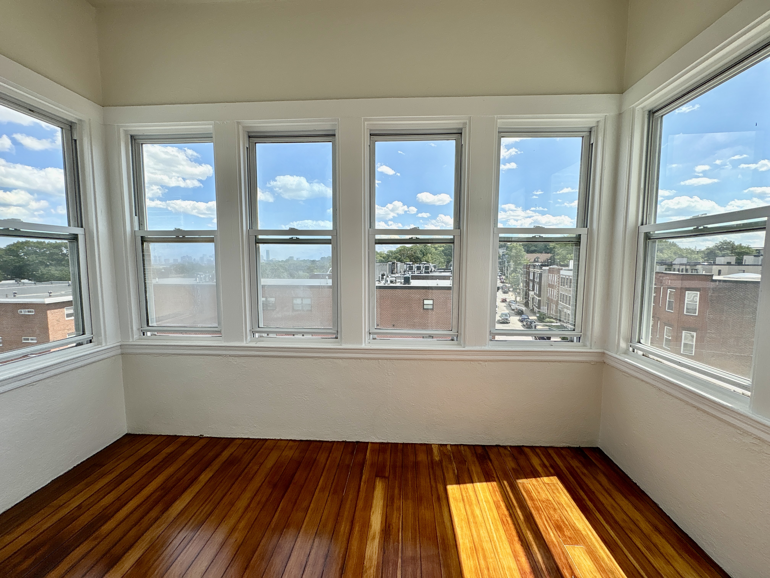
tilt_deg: -5.1
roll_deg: +0.3
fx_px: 311
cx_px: 385
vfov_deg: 85.7
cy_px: 289
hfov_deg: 102.1
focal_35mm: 14
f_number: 2.2
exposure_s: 1/812
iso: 50
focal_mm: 2.22
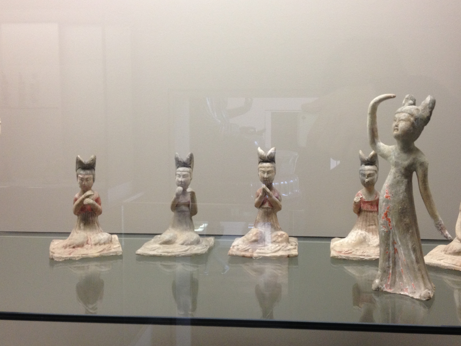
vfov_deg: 34.3
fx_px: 559
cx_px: 262
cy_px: 166
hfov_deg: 44.7
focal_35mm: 42
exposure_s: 1/20
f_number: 2.4
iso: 125
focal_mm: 4.28
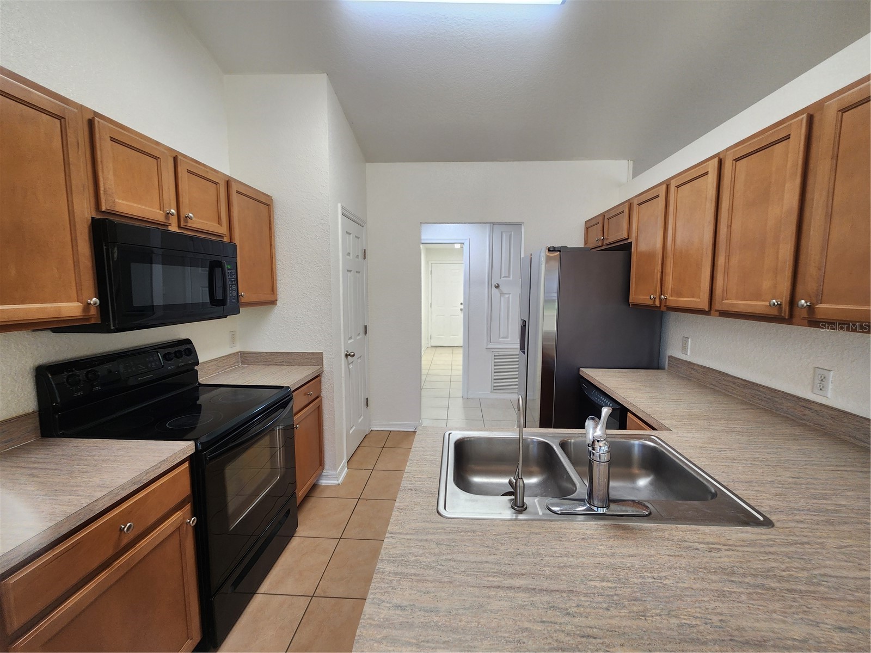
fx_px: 327
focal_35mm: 13
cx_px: 436
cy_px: 326
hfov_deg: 106.2
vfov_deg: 89.9
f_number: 2.2
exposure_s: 1/60
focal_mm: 2.2
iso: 125
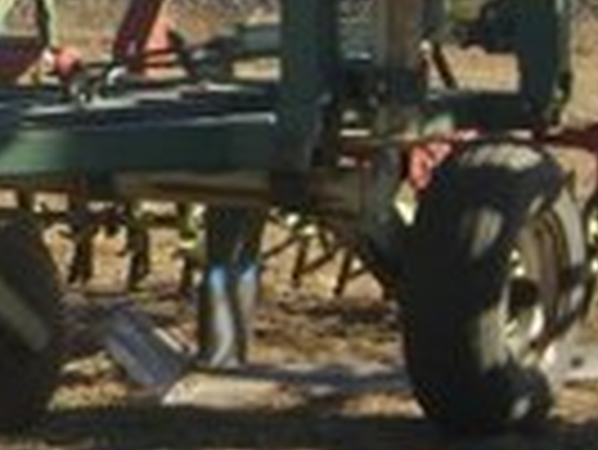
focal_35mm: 155
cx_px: -450
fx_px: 2680
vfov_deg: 9.6
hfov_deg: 11.8
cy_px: 76
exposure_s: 1/400
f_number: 4
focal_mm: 7.9
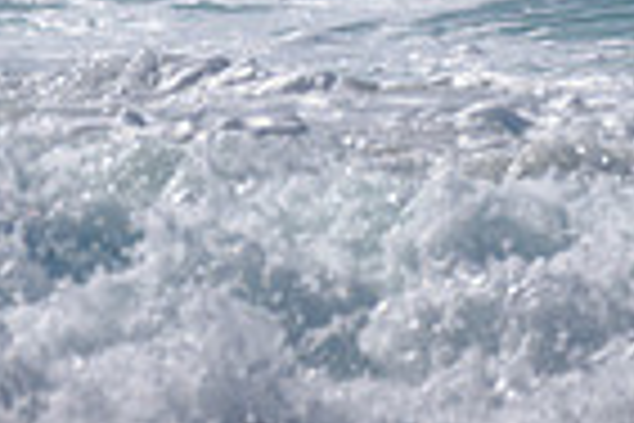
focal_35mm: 2518
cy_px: -478
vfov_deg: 0.5
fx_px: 44341
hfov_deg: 0.8
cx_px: 209
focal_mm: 500
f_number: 5.6
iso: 90
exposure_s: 1/2000
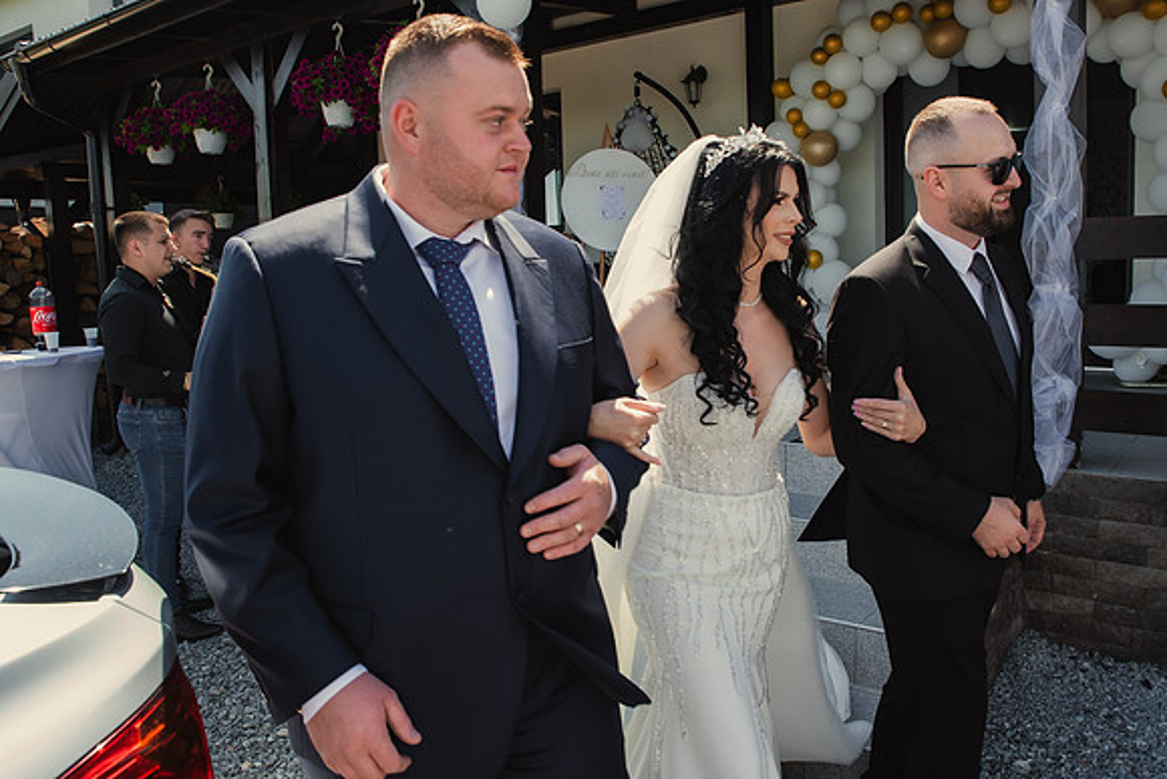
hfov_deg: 67.0
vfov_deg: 47.8
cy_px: 368
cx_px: 658
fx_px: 878
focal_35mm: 27
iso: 200
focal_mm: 24
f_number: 6.3
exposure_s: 1/160
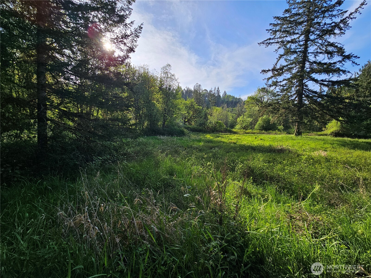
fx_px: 139
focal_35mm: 13
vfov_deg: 89.9
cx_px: 186
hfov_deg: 106.2
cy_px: 139
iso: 50
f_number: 2.2
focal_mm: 2.2
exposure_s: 1/1358
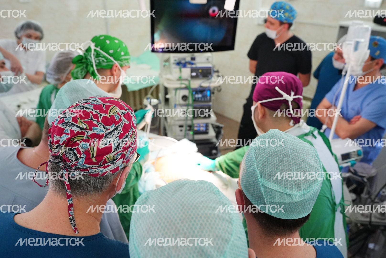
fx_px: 322
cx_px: 193
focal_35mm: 30
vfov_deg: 43.7
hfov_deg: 61.9
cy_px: 129
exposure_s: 1/640
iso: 3200
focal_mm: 30
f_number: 4.5
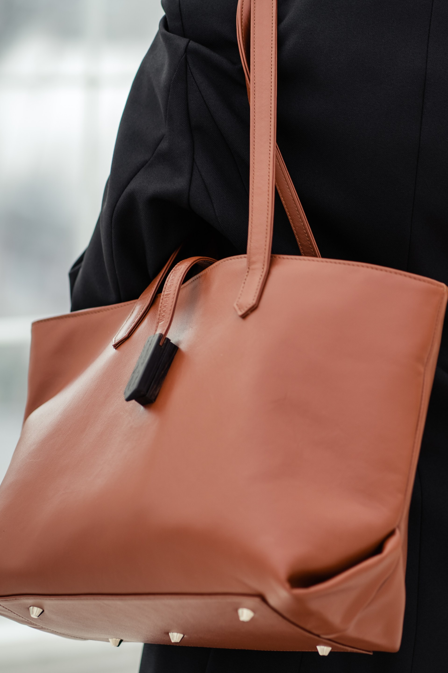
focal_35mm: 121
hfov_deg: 11.3
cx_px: 304
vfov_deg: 16.9
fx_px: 2259
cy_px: 308
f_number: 2.8
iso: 100
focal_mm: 85
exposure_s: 1/250
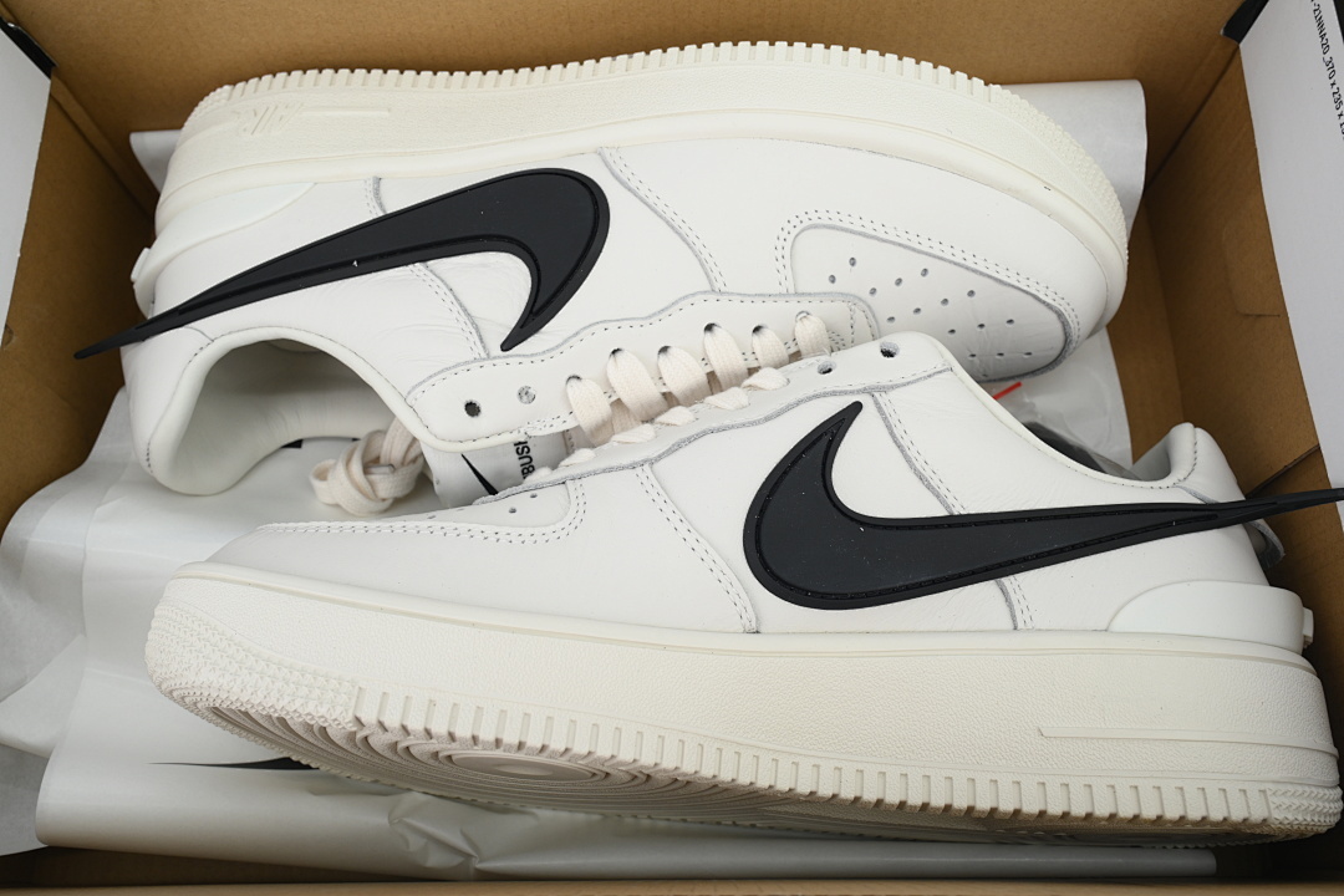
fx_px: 1120
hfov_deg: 61.9
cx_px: 672
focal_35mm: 30
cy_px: 448
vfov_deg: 43.6
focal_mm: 30
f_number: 10
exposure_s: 1/100
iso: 400
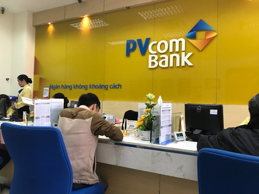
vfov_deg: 49.7
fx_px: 209
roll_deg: -1.2
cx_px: 130
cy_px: 97
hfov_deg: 63.5
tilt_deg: +1.9
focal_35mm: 28
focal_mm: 3.99
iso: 40
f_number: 1.8
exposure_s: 1/25
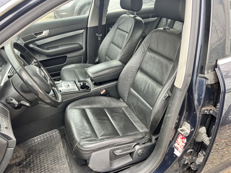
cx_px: 116
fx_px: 174
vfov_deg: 53.1
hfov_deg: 67.3
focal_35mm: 26
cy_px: 86
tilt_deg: -26.3
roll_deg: +1.1
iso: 100
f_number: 1.5
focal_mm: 5.7
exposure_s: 1/121
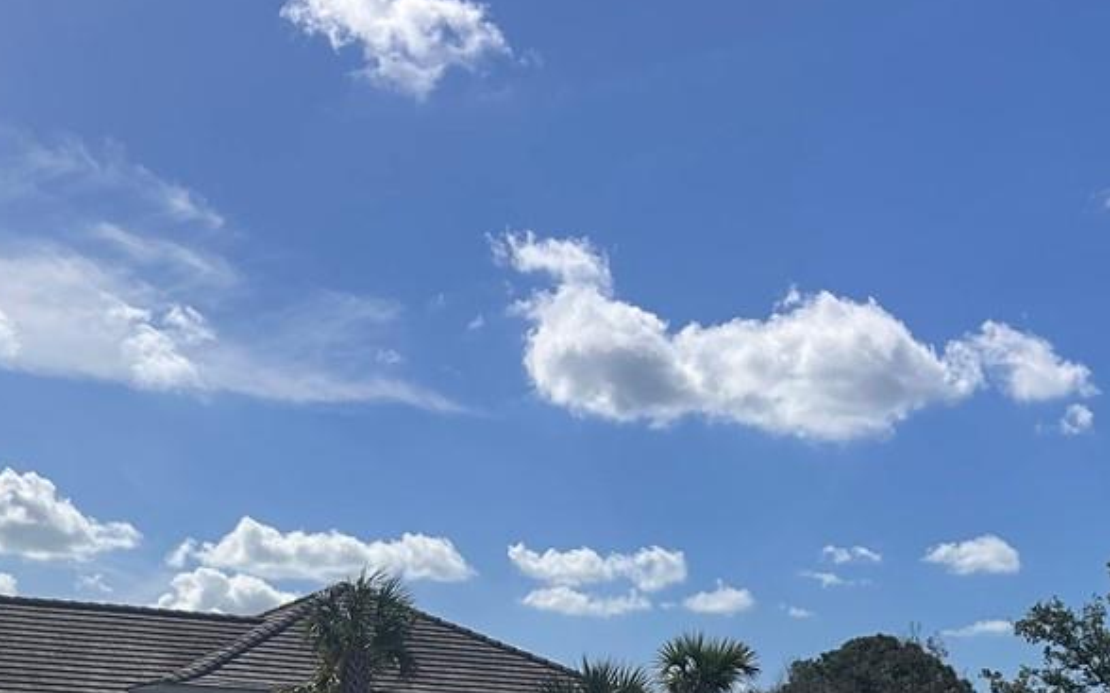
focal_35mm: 75
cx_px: 461
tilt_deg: -1.5
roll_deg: -1.3
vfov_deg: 16.4
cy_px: 908
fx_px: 2268
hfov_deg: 27.5
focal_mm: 5.7
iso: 50
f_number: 1.5
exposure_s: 1/9434
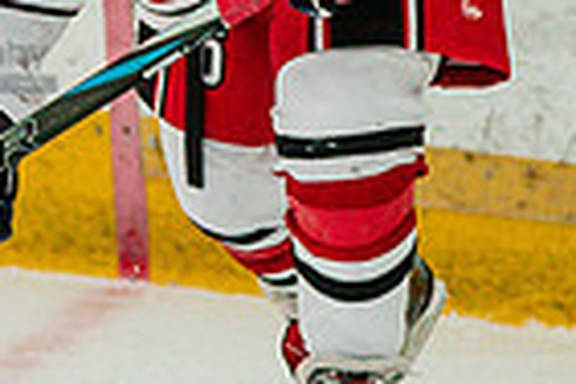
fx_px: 17135
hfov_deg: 1.9
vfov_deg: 1.3
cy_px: -2
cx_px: 405
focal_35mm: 1071
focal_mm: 176
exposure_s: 1/3200
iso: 1600
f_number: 4
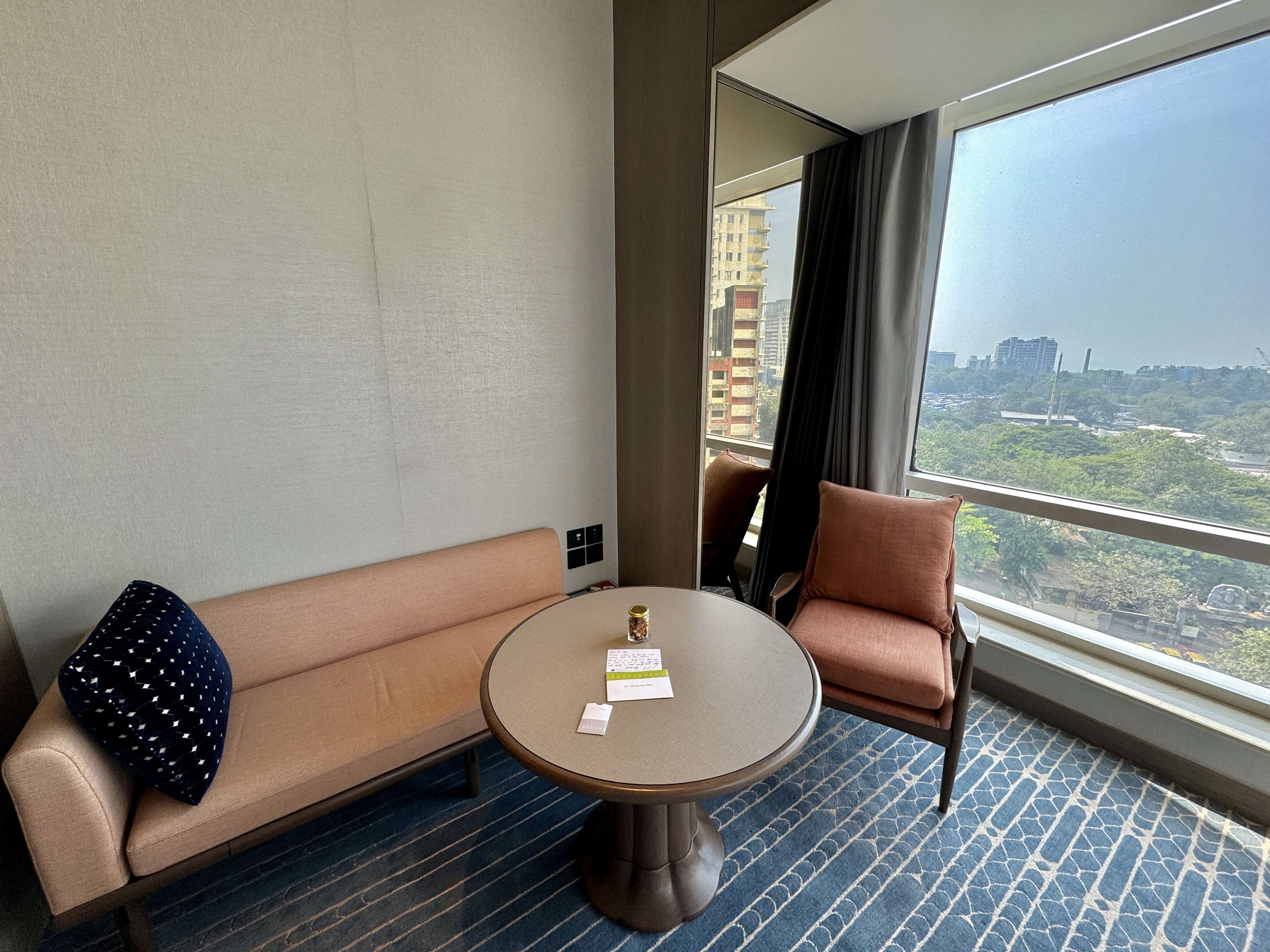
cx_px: 635
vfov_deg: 85.7
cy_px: 476
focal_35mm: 14
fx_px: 514
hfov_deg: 102.1
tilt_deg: -12.9
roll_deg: -0.6
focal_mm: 2.22
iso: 50
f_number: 2.2
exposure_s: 1/99
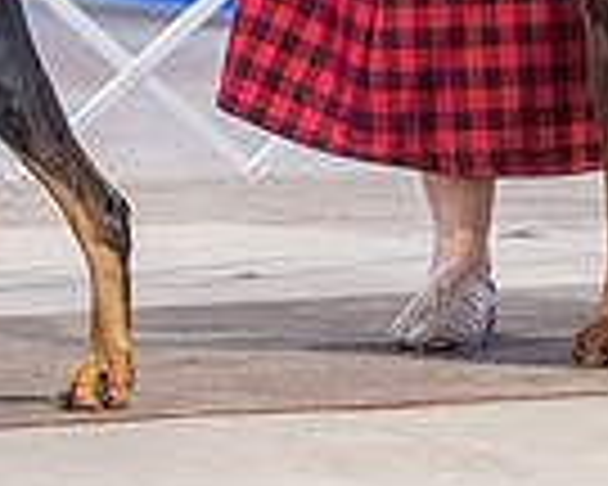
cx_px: -538
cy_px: -459
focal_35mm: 675
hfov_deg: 2.9
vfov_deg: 2.3
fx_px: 12146
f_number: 3.5
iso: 6400
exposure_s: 1/320
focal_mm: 144
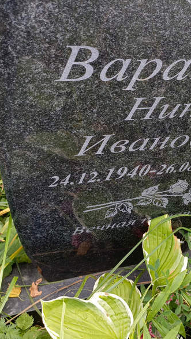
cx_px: 156
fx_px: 333
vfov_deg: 54.0
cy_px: 167
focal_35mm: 37
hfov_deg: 31.1
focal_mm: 4.76
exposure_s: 1/100
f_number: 1.69
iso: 166
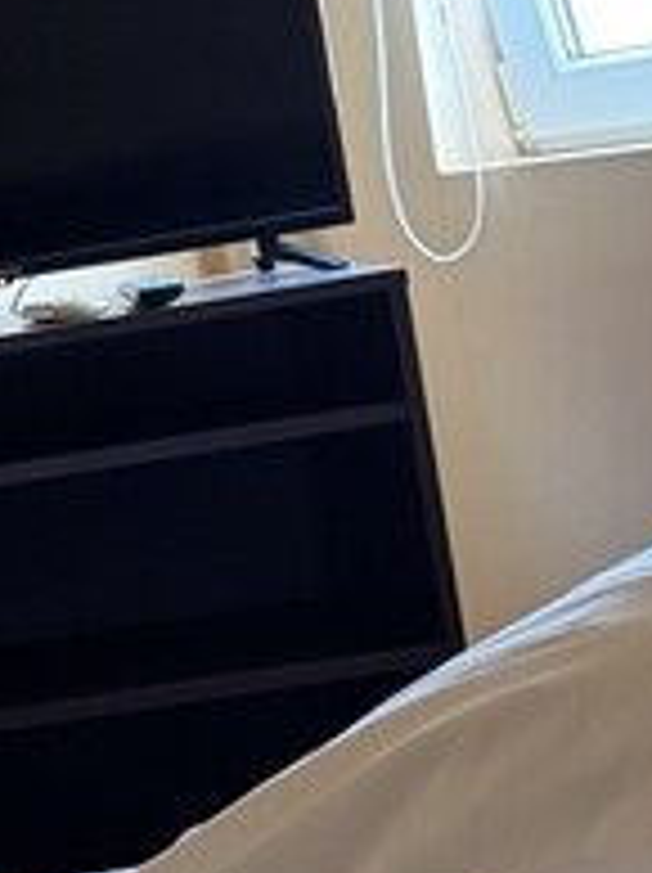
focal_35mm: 127
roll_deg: +8.5
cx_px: -724
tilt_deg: -1.7
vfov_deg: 15.5
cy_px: 360
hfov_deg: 10.5
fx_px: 3196
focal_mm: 6.76
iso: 500
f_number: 1.78
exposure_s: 1/50
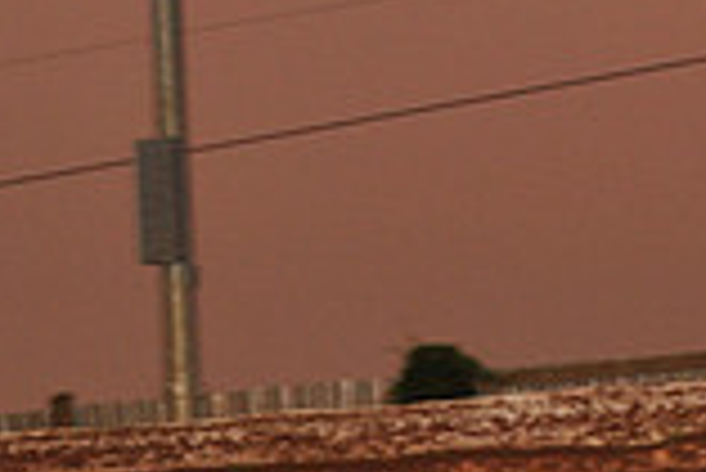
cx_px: 31
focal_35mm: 295
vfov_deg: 4.6
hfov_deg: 7.0
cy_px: 737
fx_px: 5791
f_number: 7.1
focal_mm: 80
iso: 1250
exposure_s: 1/320
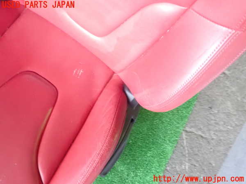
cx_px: 123
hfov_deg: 51.4
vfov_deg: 39.7
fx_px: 256
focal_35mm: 36
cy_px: 92
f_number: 10
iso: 1600
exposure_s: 1/5
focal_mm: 6.37
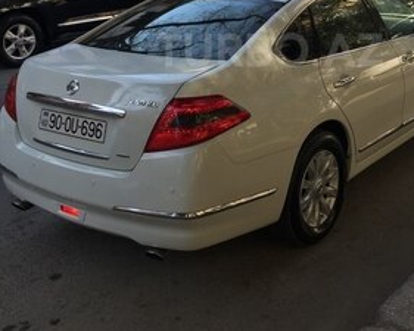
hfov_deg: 37.0
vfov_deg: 29.3
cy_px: 50
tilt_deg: -8.3
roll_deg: +1.1
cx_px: 270
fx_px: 613
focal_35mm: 50
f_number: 2.2
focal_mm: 4.15
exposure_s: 1/353
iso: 32
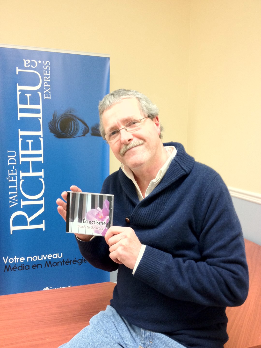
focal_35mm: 35
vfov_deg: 52.6
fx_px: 352
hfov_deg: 40.7
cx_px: 130
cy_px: 174
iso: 160
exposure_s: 1/20
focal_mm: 4.28
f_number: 2.4
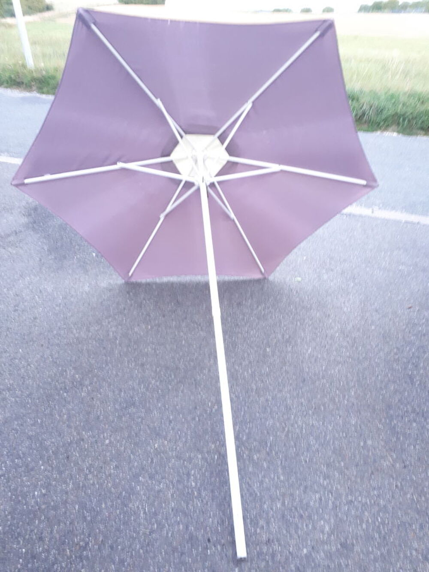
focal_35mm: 27
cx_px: 214
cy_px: 286
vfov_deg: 65.3
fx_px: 446
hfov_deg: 51.4
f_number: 1.9
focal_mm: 3.6
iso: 250
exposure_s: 1/17
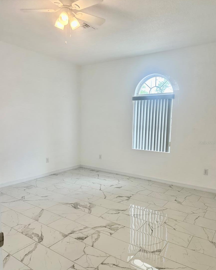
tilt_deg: -5.9
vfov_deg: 66.0
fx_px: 208
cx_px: 104
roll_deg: -1.9
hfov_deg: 54.9
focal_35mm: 26
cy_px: 143
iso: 80
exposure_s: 1/164
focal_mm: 6.86
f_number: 1.78
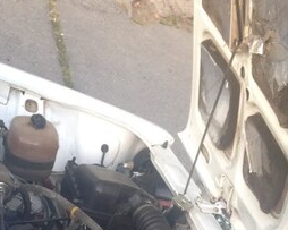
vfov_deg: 22.8
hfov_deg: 29.8
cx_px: 98
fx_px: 537
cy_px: 253
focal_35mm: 63
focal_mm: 4.12
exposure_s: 1/30
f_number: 2.4
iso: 50
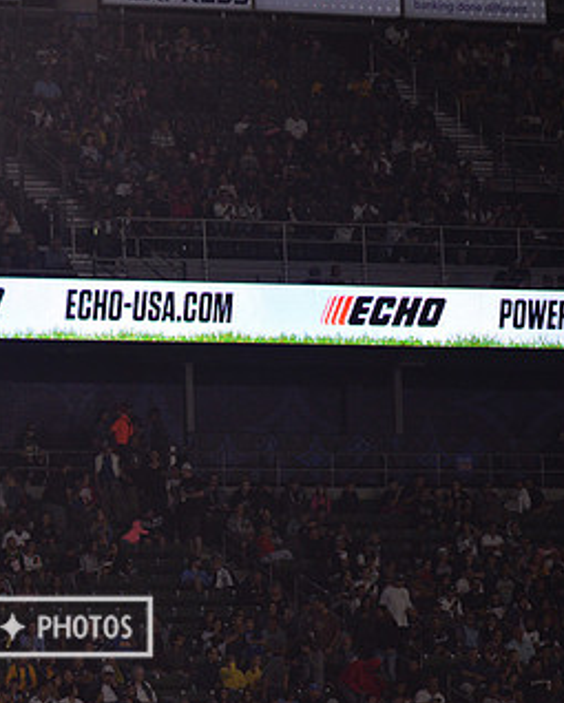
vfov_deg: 6.3
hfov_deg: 5.0
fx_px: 6417
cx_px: -4
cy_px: 295
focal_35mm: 308
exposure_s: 1/3200
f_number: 2.8
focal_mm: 180
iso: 1600
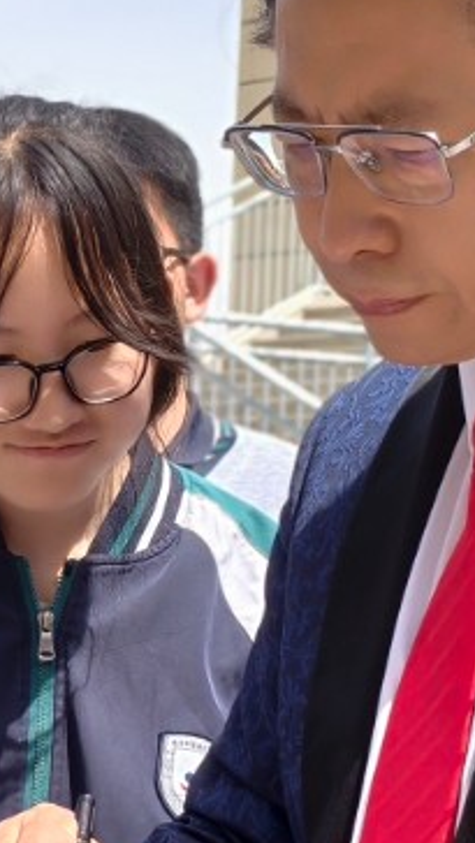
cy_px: 549
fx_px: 2461
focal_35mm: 110
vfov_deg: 19.4
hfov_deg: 10.6
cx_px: -229
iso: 72
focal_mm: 5.6
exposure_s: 1/1866
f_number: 5.6
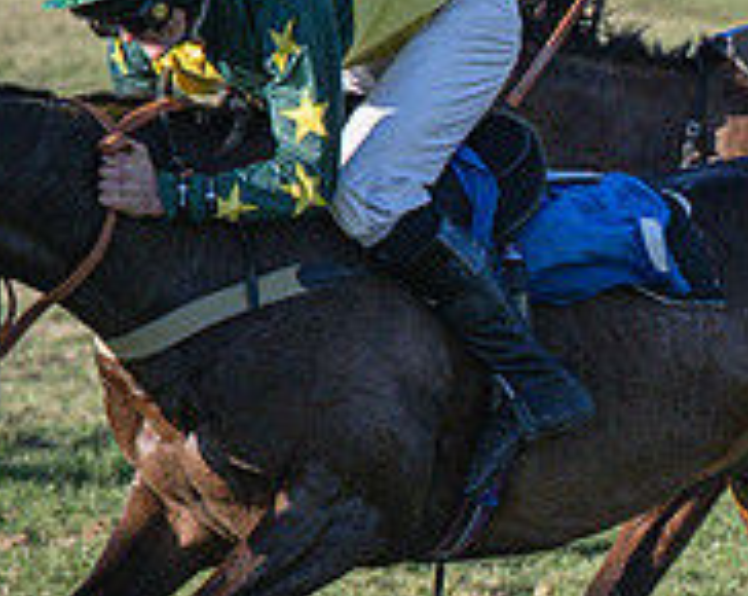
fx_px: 8377
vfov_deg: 4.1
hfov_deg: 5.1
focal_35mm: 379
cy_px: 424
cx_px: 577
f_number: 4
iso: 200
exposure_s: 1/2500
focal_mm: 70
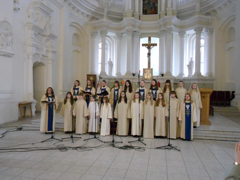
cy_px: 90
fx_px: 222
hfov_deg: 56.8
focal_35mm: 32
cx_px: 120
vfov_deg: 44.2
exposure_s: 1/25
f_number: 3.5
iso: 800
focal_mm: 5.8
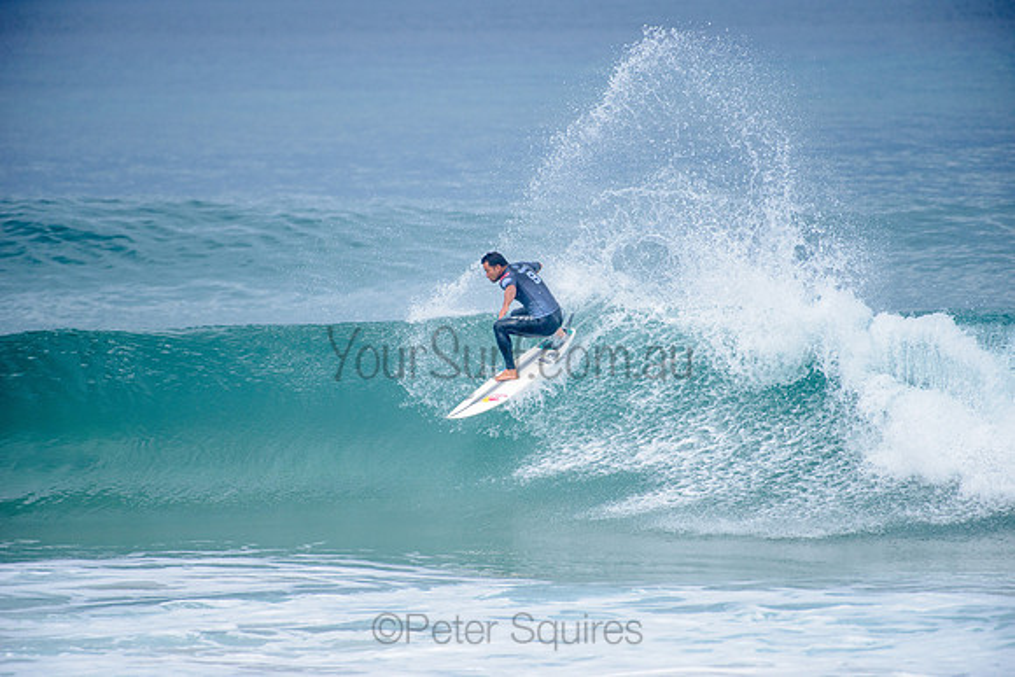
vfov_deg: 2.8
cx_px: 508
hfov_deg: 4.1
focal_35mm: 500
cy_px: 338
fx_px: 14100
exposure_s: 1/2000
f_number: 5.6
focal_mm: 500
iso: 280
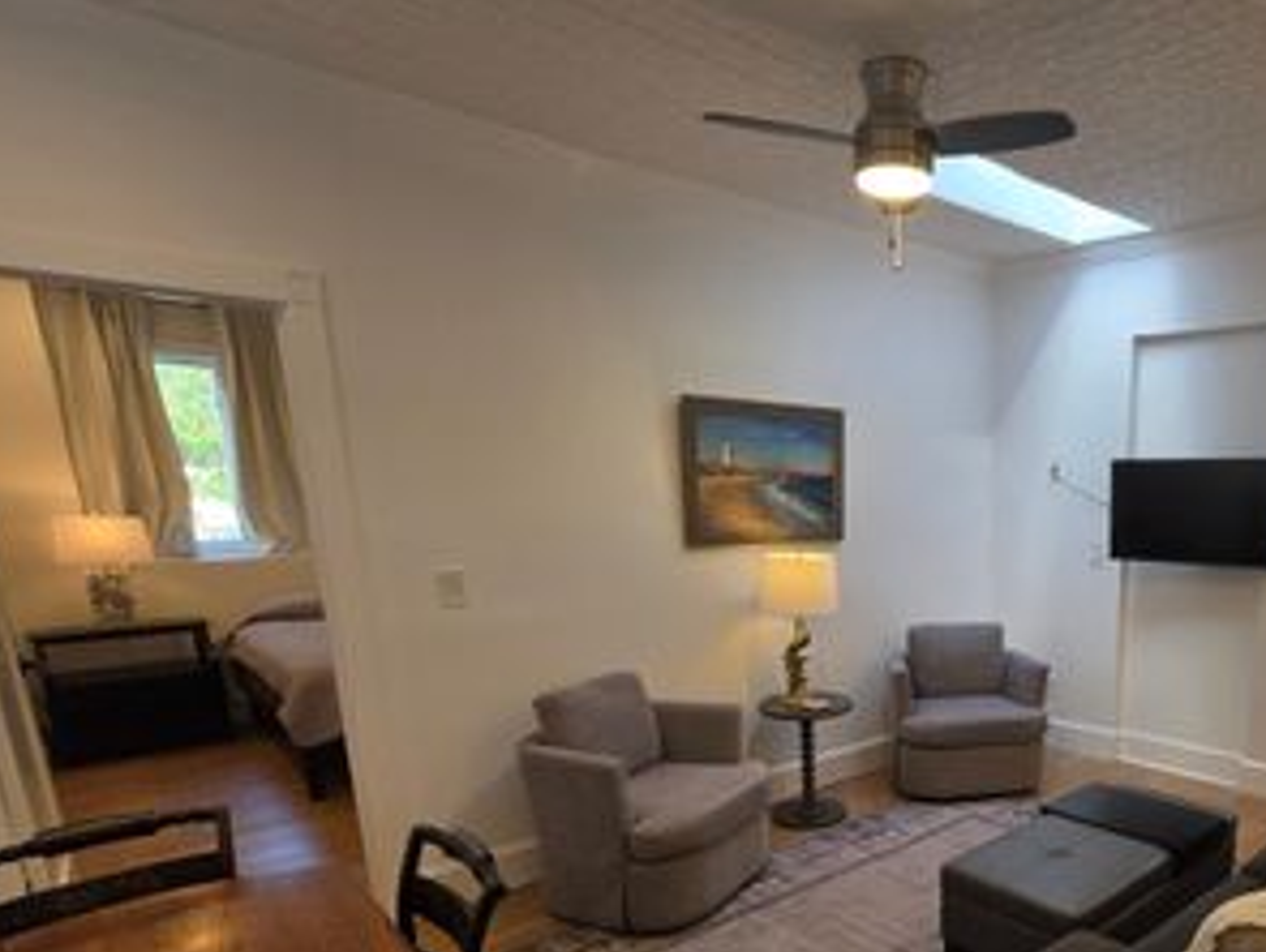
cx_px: 953
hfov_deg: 71.0
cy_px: 693
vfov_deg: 58.6
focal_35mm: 22
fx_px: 806
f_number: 1.9
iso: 50
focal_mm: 2.2
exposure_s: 1/120
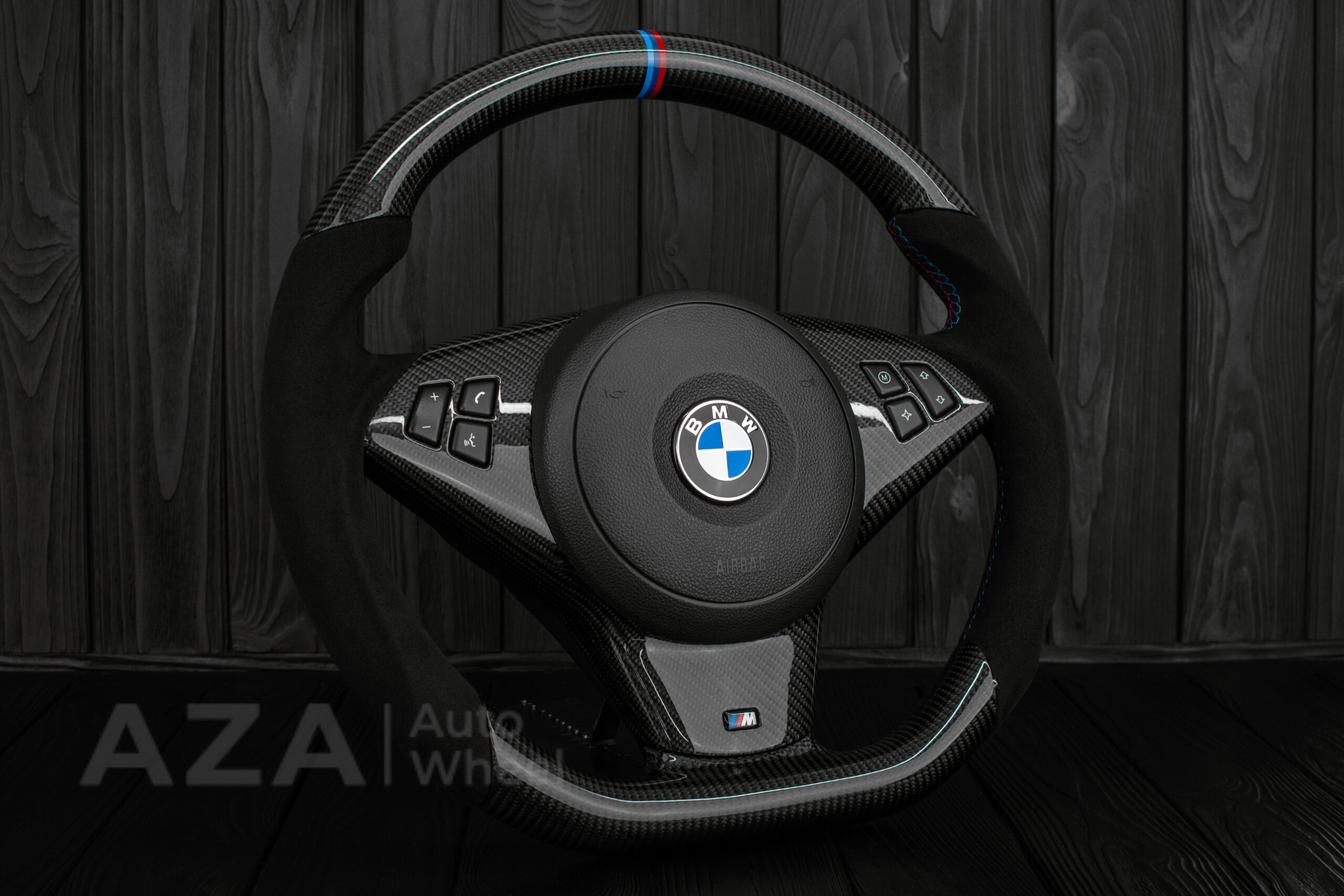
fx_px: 1960
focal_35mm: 52
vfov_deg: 25.8
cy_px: 448
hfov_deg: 37.8
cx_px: 672
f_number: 6.3
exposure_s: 1/125
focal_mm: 35
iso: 500
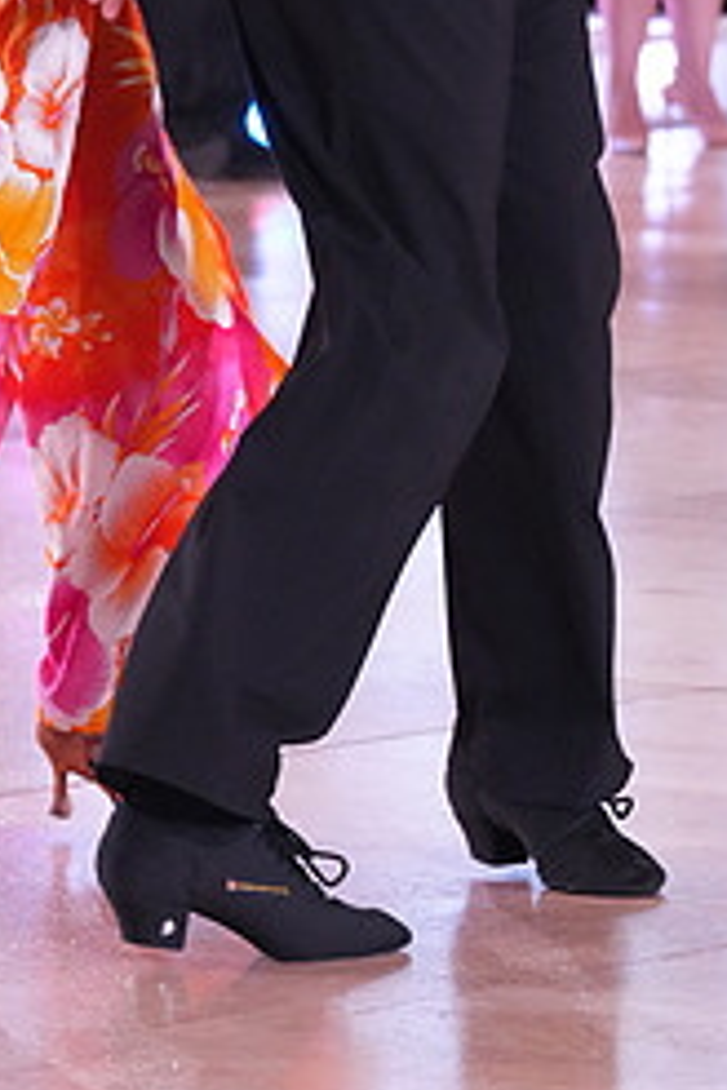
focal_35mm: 295
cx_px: 290
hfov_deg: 4.7
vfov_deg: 6.9
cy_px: -177
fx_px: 8935
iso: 6400
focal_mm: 125
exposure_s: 1/400
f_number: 6.3
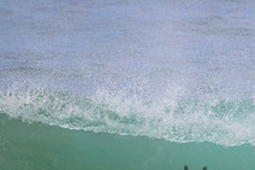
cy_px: 174
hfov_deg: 0.9
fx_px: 15479
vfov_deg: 0.6
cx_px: 308
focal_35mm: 2187
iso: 1000
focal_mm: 800
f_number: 11
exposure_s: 1/2000
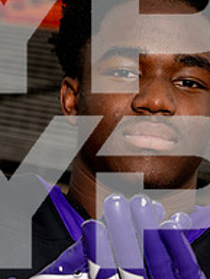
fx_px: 1632
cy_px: 193
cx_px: 68
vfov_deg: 9.8
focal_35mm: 202
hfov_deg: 7.4
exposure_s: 1/200
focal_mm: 70
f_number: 5.6
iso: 100
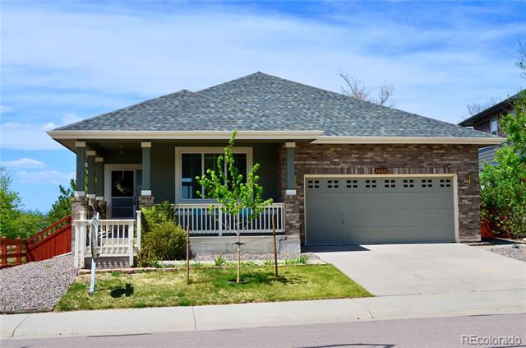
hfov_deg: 43.7
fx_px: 656
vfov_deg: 29.7
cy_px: 174
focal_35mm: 45
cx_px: 263
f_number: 11
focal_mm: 30
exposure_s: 1/125
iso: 100
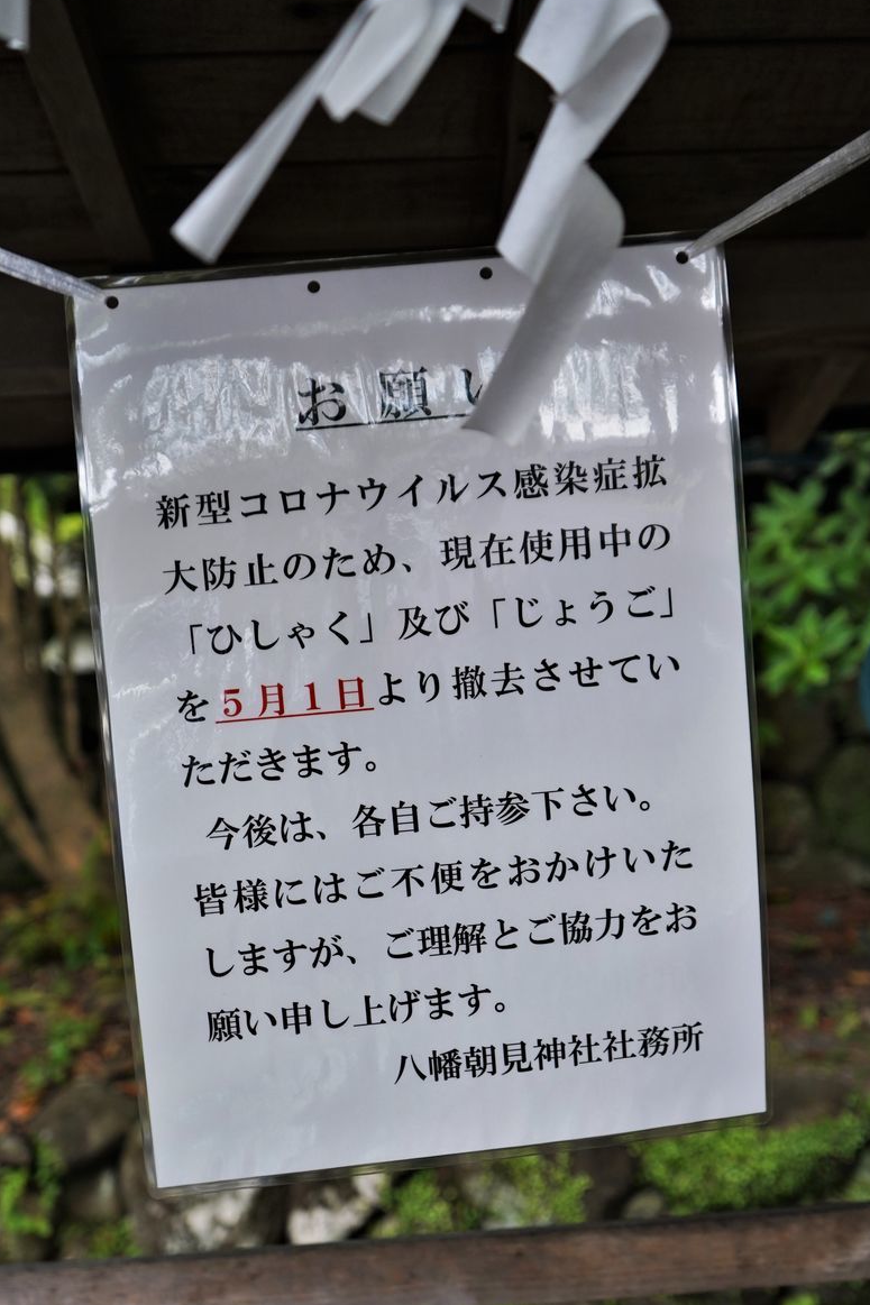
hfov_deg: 41.1
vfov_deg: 58.7
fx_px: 1160
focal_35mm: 32
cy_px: 638
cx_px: 431
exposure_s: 1/160
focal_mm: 31
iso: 320
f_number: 4
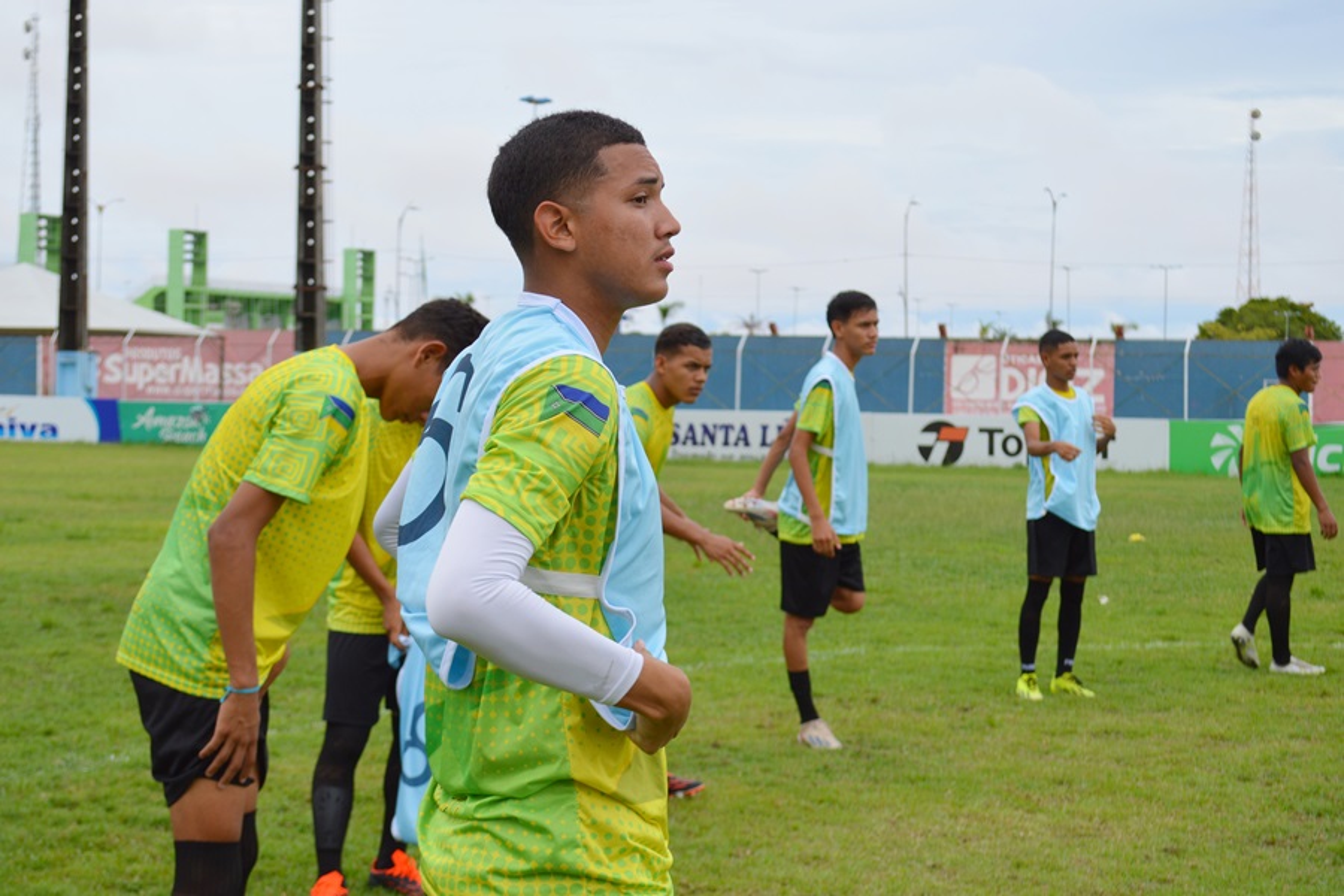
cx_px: 672
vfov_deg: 22.6
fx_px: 2240
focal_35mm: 60
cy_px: 448
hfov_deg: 33.4
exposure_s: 1/250
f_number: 5.6
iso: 100
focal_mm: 40
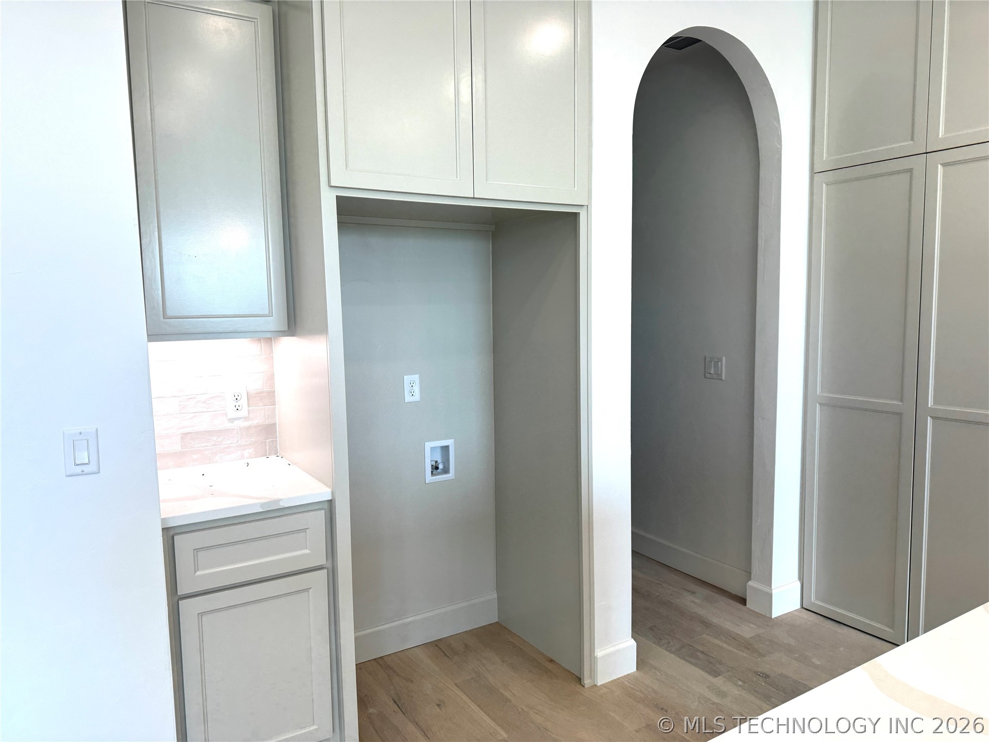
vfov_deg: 56.8
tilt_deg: -6.4
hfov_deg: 71.6
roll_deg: +1.9
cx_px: 494
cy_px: 371
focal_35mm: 24
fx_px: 686
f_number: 1.78
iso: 50
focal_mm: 6.76
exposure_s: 1/120
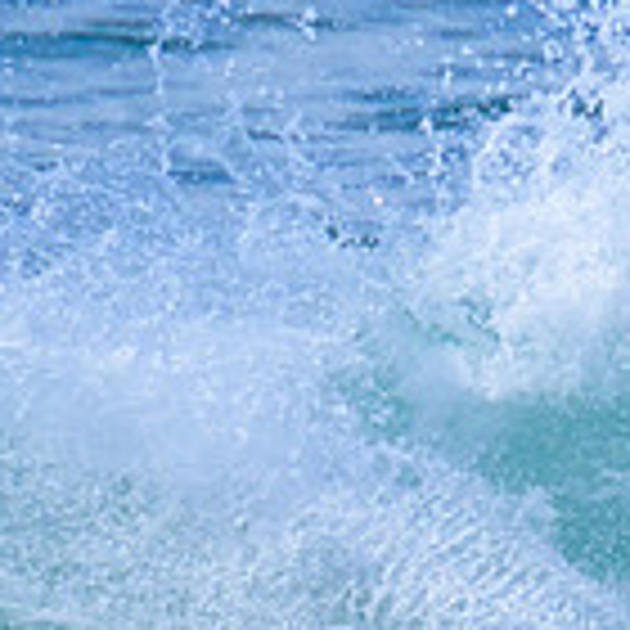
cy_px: 346
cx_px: 845
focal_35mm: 3859
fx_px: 79459
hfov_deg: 0.5
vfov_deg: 0.5
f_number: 11
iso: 800
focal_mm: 800
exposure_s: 1/2000
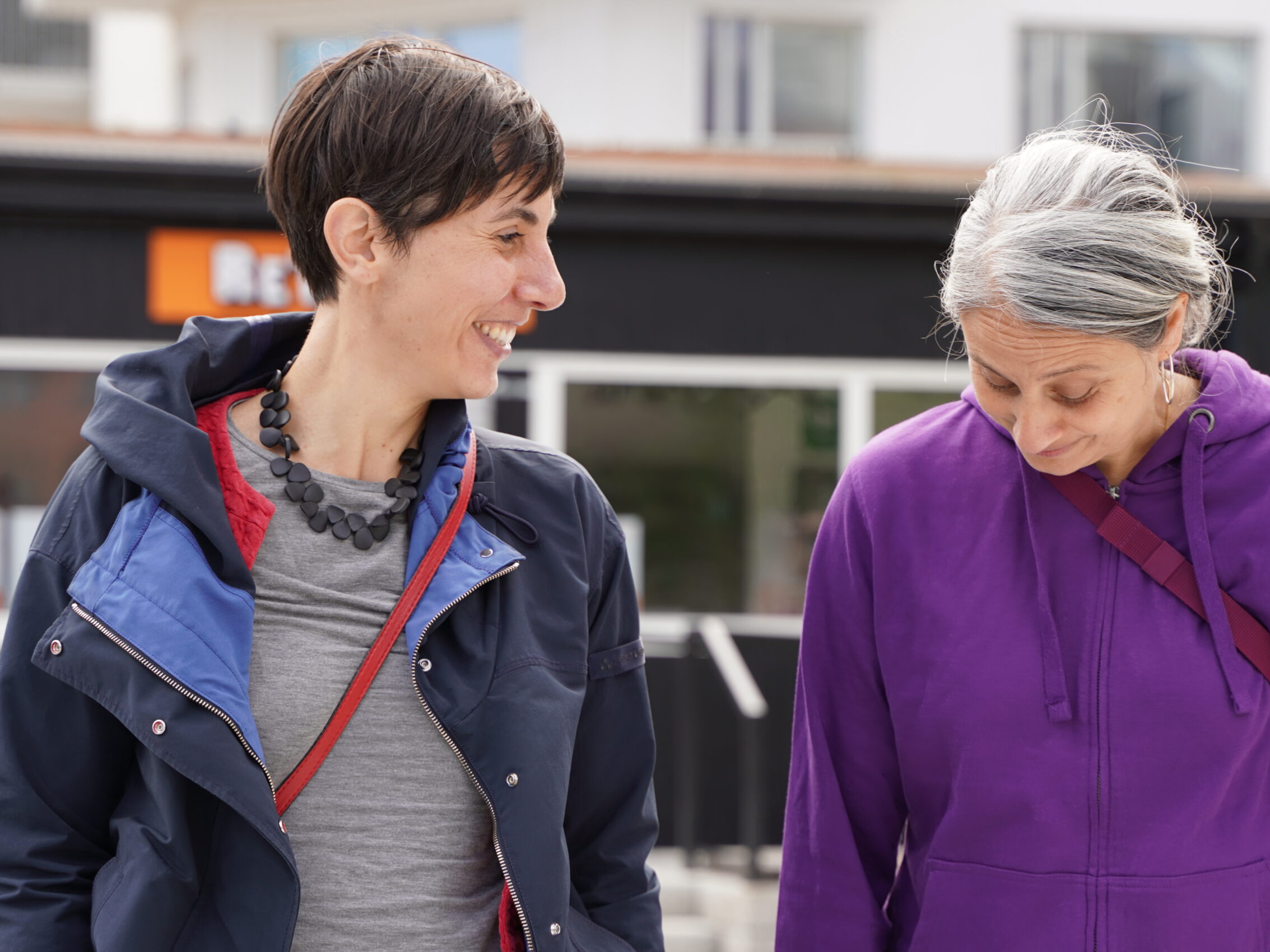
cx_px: 713
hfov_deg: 17.3
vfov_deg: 13.0
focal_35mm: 114
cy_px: 475
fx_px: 4182
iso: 125
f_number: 4
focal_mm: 70
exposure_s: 1/250
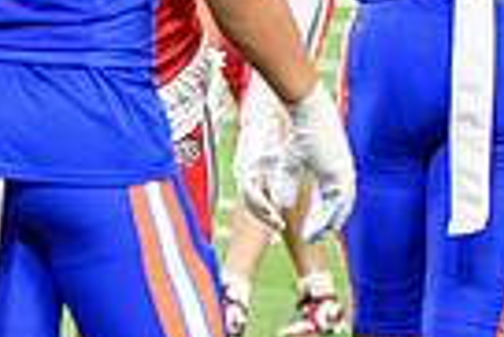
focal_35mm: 534
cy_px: 428
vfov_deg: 2.6
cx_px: -178
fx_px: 7484
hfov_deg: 3.8
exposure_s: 1/400
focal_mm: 125
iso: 1250
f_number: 2.8
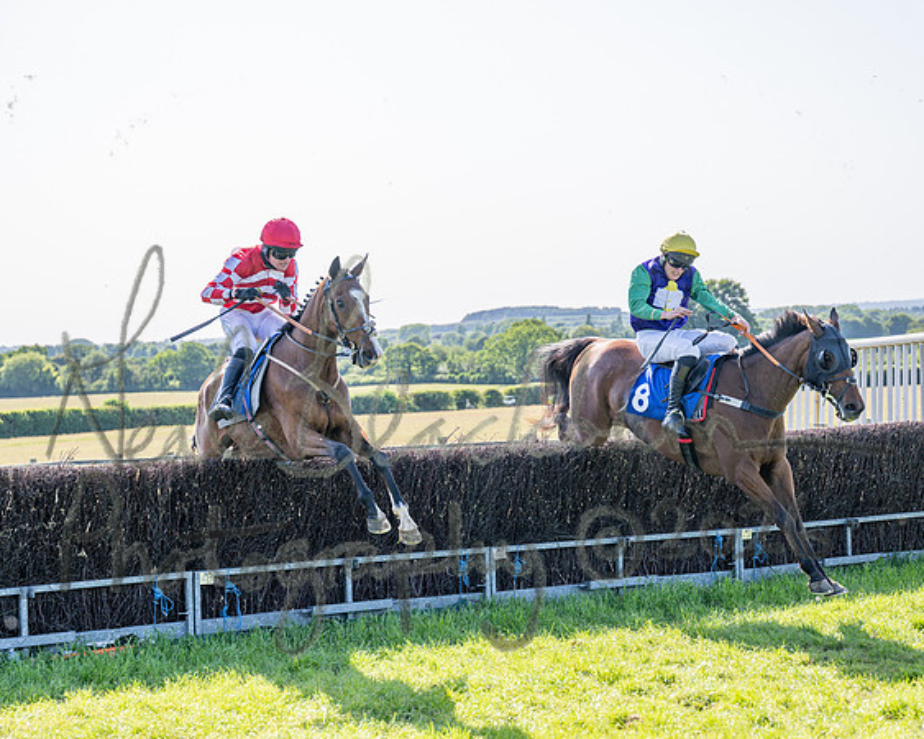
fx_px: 2156
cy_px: 369
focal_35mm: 79
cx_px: 462
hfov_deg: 24.2
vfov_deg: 19.4
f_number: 4
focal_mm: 70
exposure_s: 1/1600
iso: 200
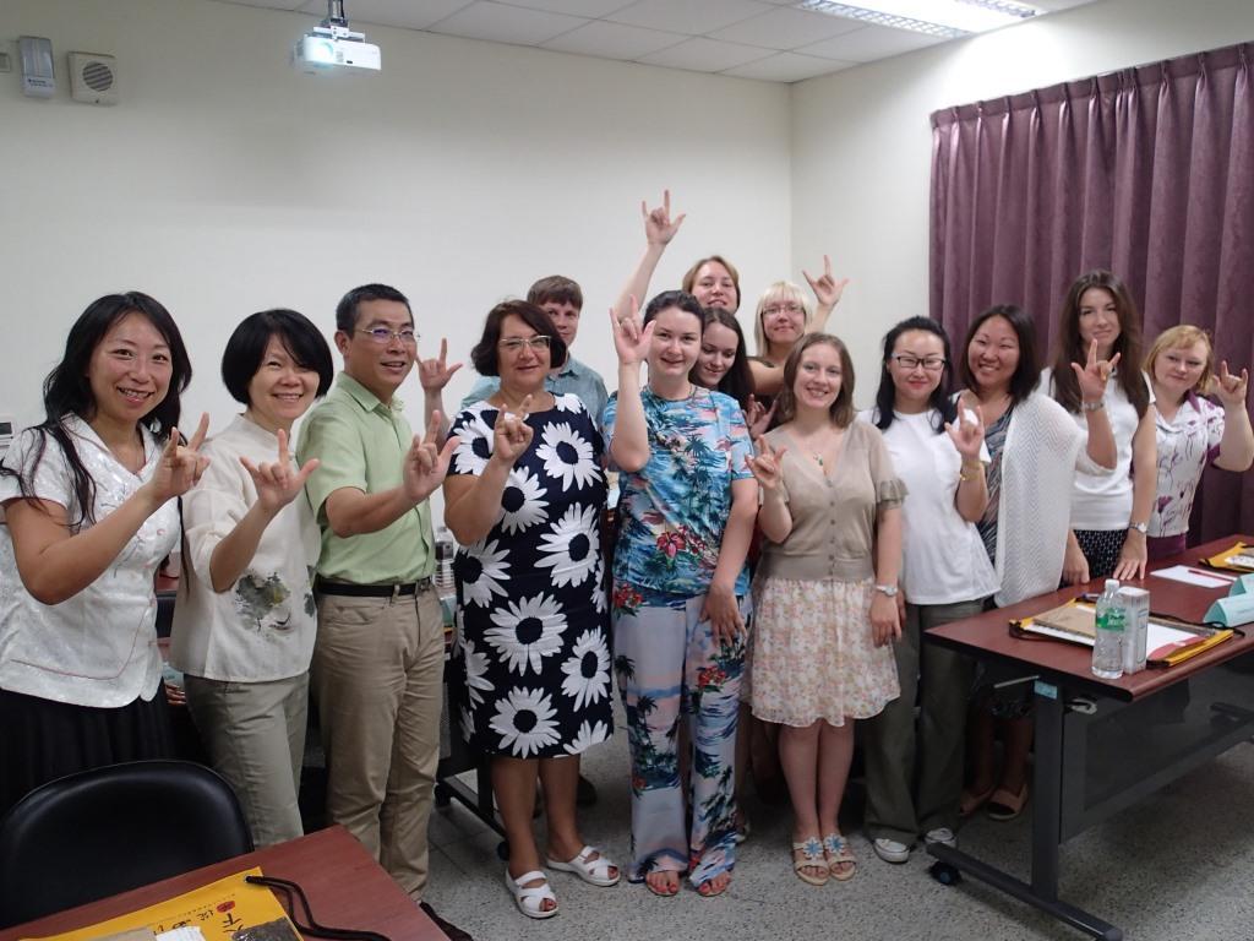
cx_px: 627
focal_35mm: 28
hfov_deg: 63.4
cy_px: 470
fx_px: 1014
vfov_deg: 49.7
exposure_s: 1/50
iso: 200
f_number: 2.2
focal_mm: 5.14
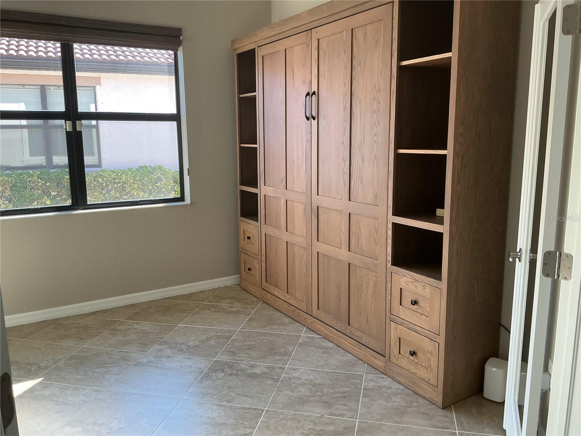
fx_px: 487
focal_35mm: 29
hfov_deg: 61.7
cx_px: 290
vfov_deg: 48.2
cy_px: 218
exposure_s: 1/120
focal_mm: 3
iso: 64
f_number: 1.8
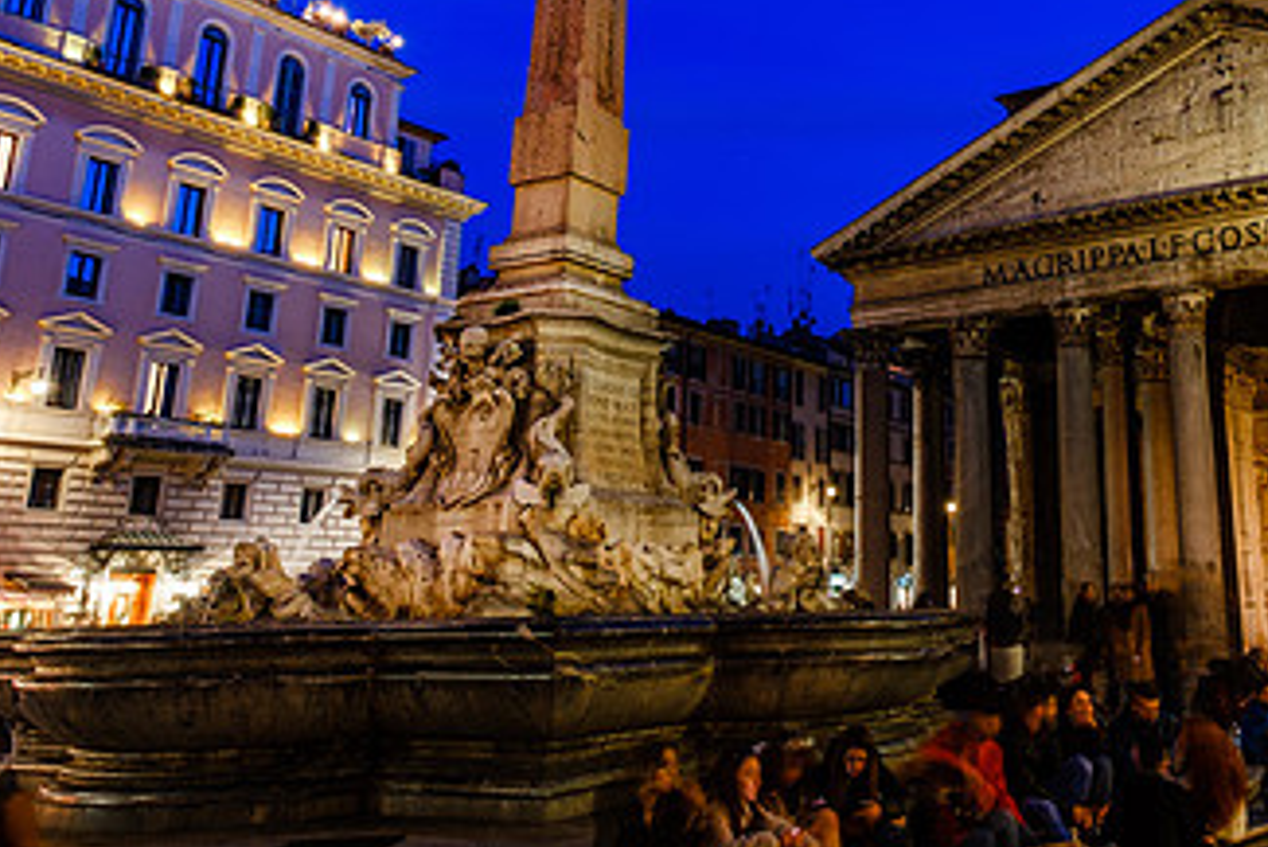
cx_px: 977
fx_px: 1198
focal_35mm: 34
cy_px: 260
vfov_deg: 38.3
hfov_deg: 52.8
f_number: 8
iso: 160
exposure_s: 15
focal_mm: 12.6
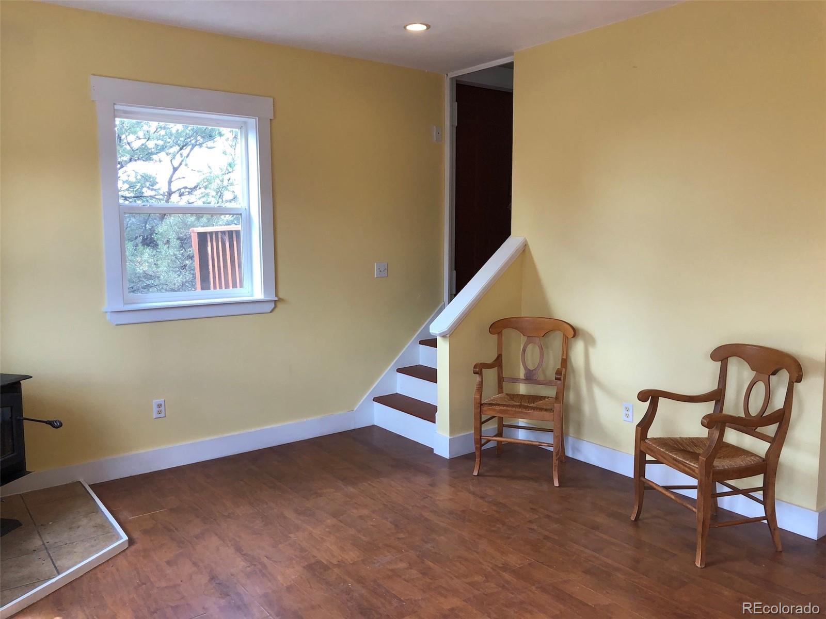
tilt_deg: -5.2
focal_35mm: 28
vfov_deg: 49.7
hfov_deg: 63.4
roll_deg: +0.3
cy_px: 310
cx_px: 413
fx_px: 668
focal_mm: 3.99
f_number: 1.8
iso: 64
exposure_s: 1/120
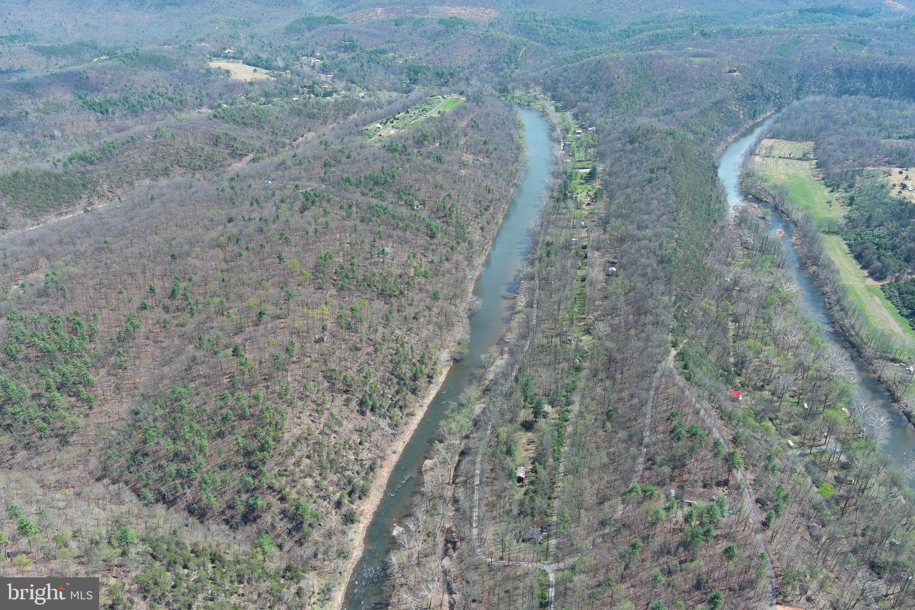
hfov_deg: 63.7
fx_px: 737
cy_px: 305
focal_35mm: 29
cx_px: 458
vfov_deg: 45.0
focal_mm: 10.57
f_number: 2.8
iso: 100
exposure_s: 1/547
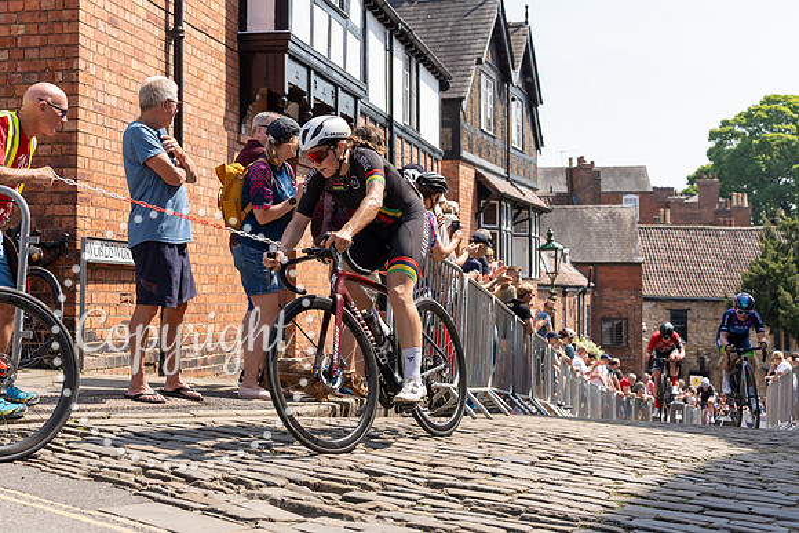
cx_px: 359
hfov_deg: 37.1
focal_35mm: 54
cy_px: 241
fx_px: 1190
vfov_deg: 25.2
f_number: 3.5
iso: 160
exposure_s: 1/2500
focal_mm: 38
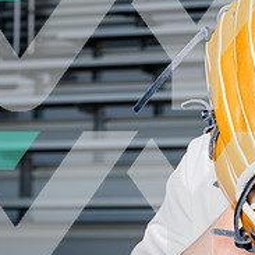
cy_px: 37
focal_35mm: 170
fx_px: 1417
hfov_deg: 10.2
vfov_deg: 10.2
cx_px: 254
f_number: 9
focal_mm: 63
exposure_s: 1/250
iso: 125
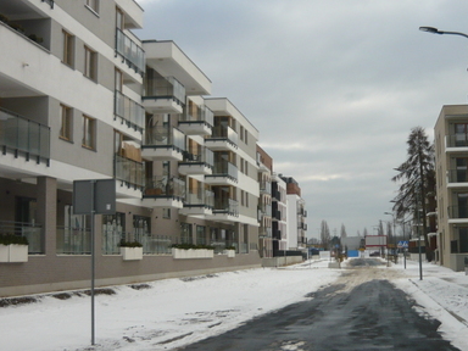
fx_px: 744
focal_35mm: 55
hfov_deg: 34.6
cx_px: 316
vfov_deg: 26.5
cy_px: 147
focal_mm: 5.5
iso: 100
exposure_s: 1/200
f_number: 8
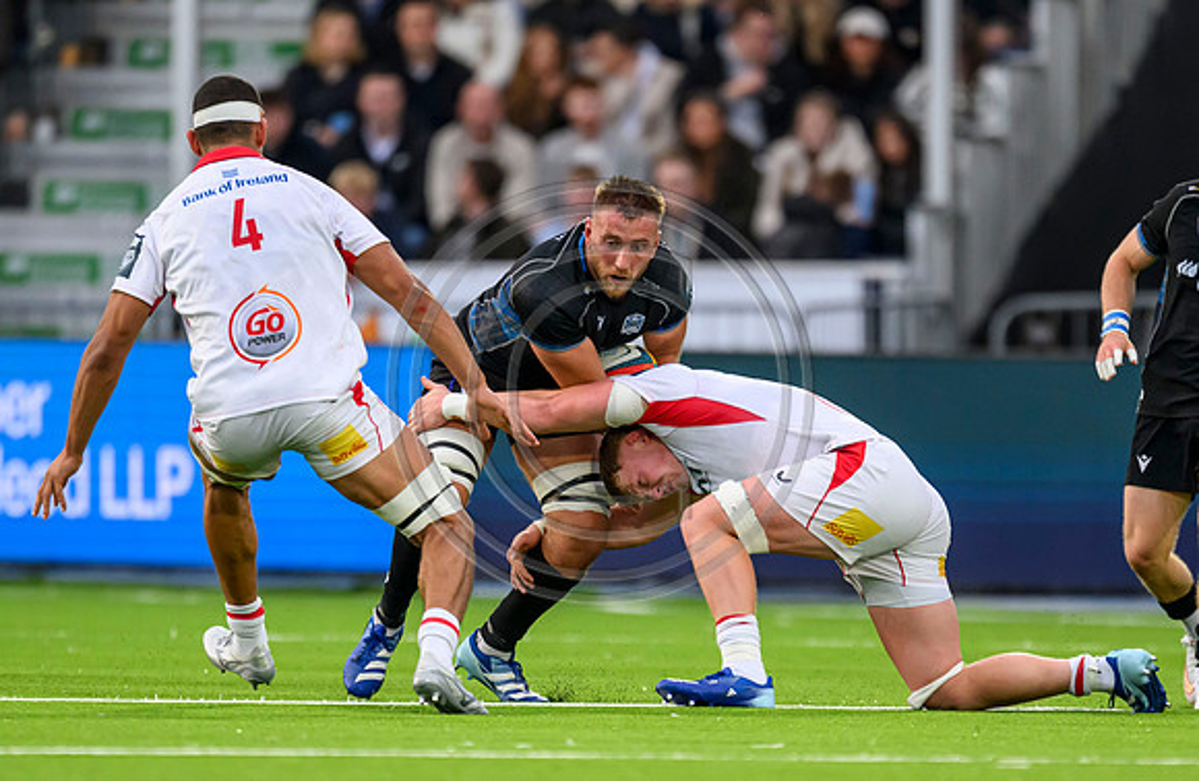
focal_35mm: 940
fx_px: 31077
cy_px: 497
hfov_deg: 2.2
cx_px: 760
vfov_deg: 1.4
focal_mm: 560
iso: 2500
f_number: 4
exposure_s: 1/1600
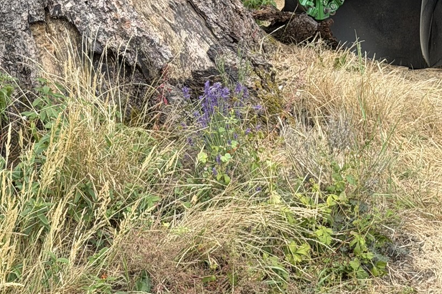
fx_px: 1534
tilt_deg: -11.7
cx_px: 211
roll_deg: -3.1
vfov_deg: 10.8
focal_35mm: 125
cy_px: -32
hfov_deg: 16.4
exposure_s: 1/875
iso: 64
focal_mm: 6.76
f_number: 1.78
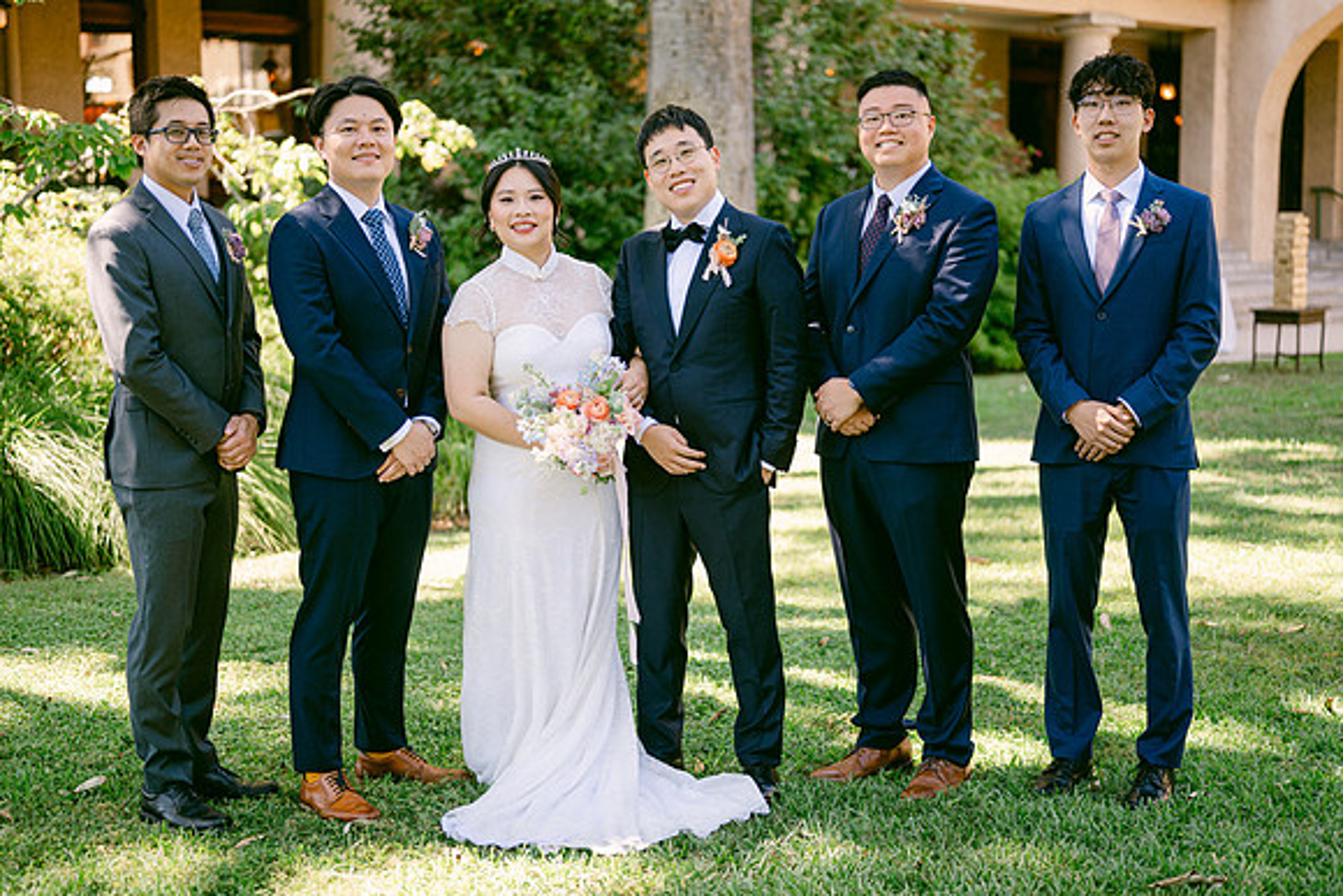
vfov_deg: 27.0
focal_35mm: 50
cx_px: 672
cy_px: 448
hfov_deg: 39.6
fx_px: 1866
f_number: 1.8
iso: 80
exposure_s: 1/320
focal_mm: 50
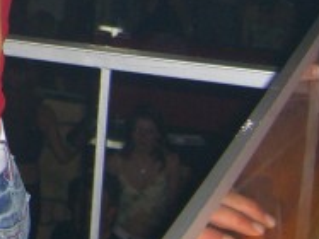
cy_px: -154
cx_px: -218
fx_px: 1501
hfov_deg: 11.4
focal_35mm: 163
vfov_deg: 8.8
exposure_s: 1/60
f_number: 2.8
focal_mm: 7.9
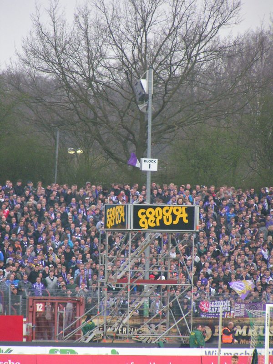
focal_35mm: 326
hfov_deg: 4.6
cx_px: 136
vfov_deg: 6.1
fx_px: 3428
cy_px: 182
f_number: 3.5
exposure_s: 1/125
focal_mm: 49.8
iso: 200
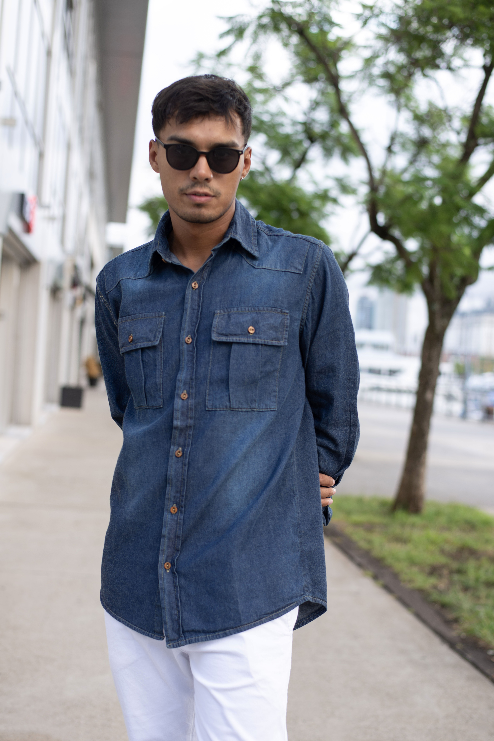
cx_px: 247
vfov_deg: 39.6
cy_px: 370
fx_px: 1028
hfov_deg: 27.0
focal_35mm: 50
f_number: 2.5
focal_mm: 50
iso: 125
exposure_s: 1/80
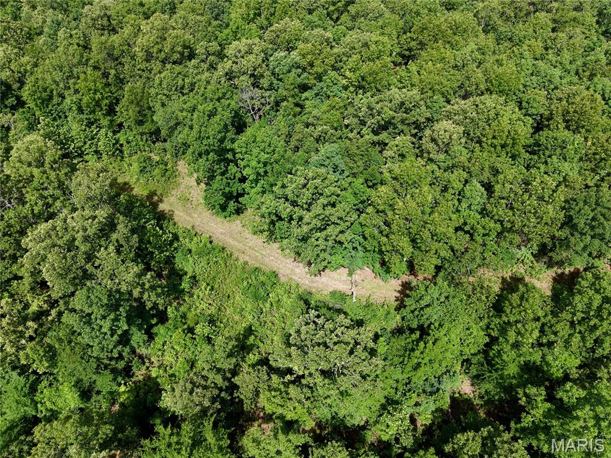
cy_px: 229
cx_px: 306
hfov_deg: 71.6
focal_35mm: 24
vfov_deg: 56.8
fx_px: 424
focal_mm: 8.67
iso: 100
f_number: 1.8
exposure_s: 1/2000
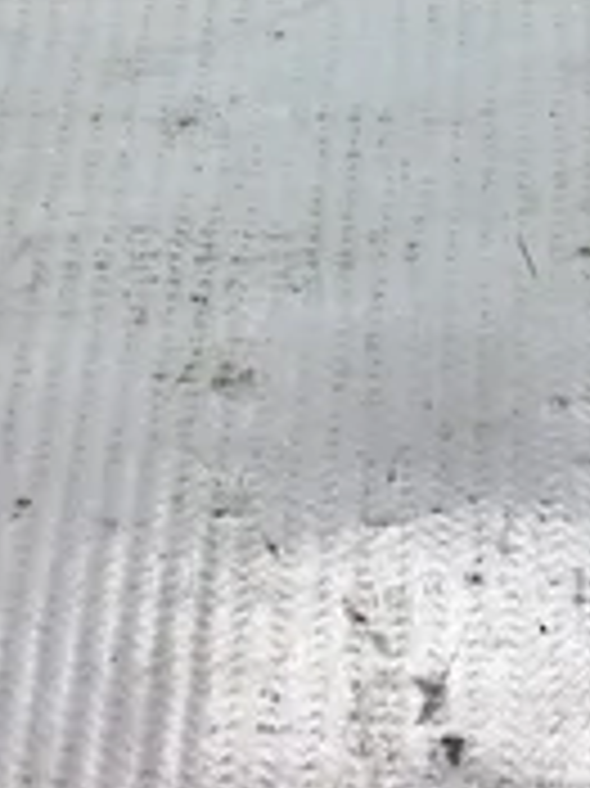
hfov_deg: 20.7
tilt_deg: -57.2
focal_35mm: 71
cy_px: -95
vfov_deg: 25.3
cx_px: 365
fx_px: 1615
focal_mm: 3.3
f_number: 2.4
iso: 25
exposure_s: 1/257
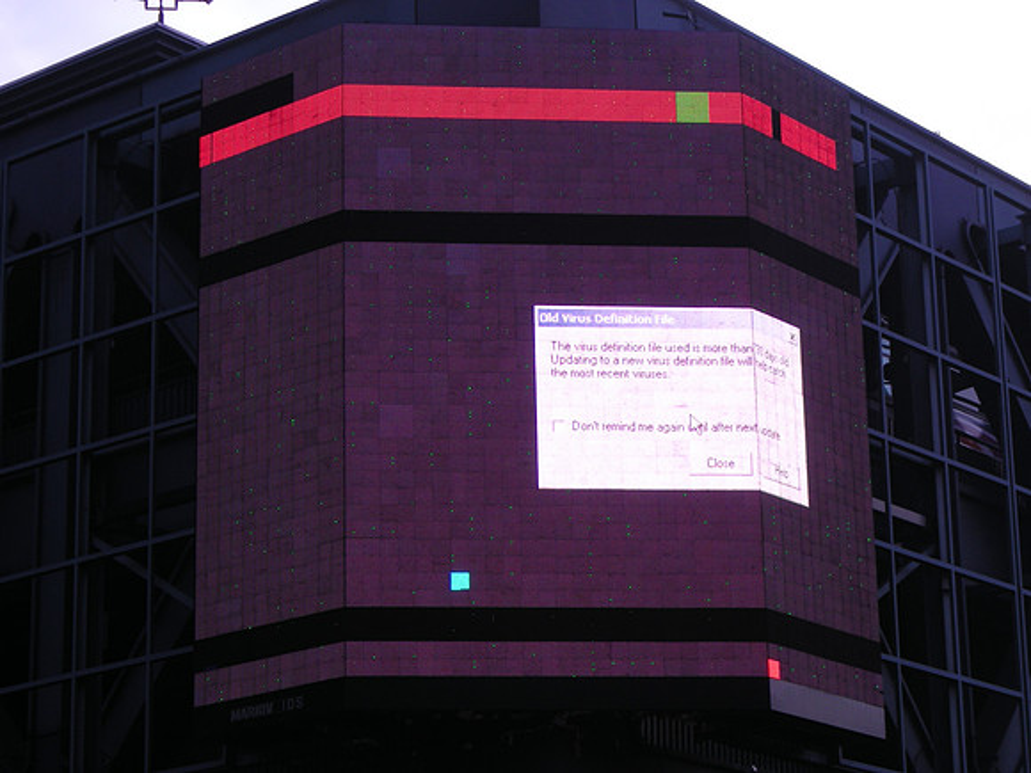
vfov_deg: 14.1
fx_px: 3127
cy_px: 386
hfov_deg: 18.7
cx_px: 516
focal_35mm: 105
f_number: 4.7
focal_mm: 17.1
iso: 50
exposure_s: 1/82.8
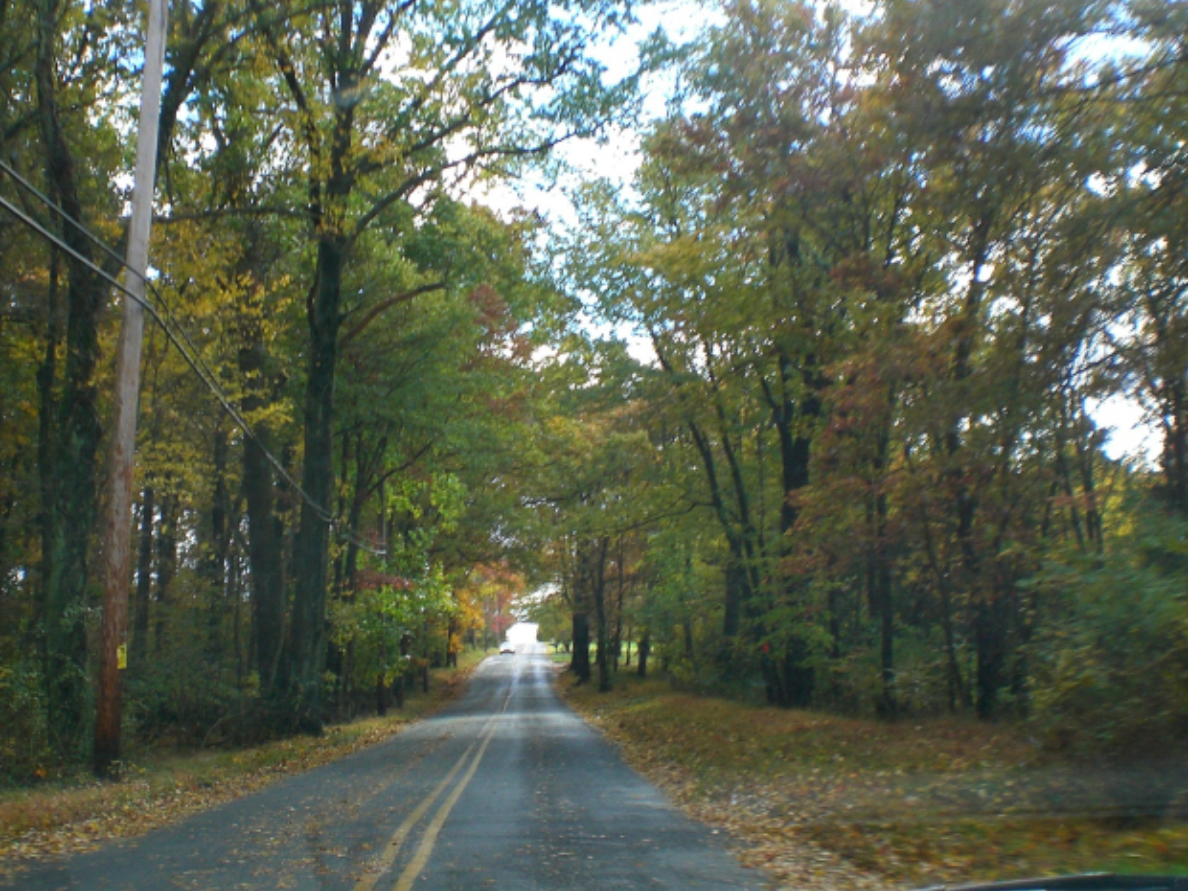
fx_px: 1682
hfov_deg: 38.9
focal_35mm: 49
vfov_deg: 29.7
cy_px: 433
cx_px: 577
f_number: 4.4
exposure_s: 1/80
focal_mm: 6.3
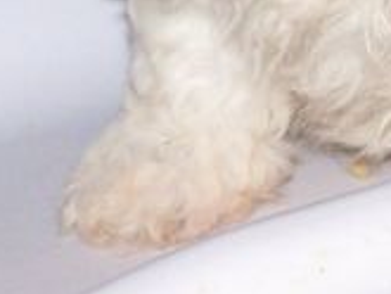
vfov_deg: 6.5
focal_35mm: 230
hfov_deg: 8.6
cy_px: 13
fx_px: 2600
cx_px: 374
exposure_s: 1/60
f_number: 2.8
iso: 160
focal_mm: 6.3
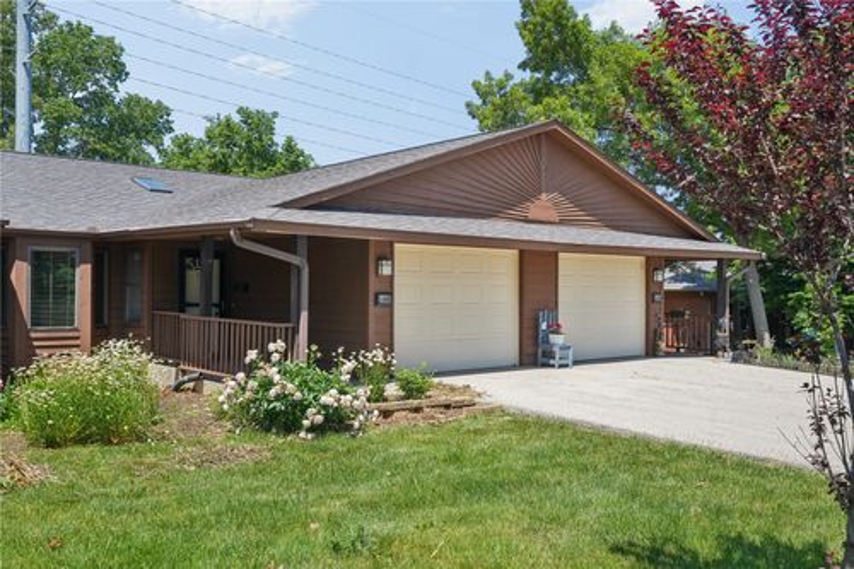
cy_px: 284
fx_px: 830
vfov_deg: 37.8
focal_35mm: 35
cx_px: 427
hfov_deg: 54.5
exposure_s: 1/500
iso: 400
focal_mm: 35
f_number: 10
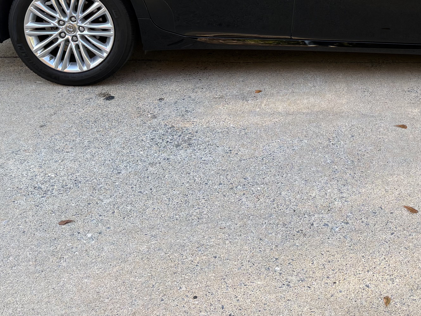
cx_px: 316
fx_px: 681
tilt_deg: -14.0
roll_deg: +2.6
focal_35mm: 56
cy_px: -21
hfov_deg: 33.7
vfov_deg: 24.5
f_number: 1.6
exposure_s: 1/254
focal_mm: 5.96
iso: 50
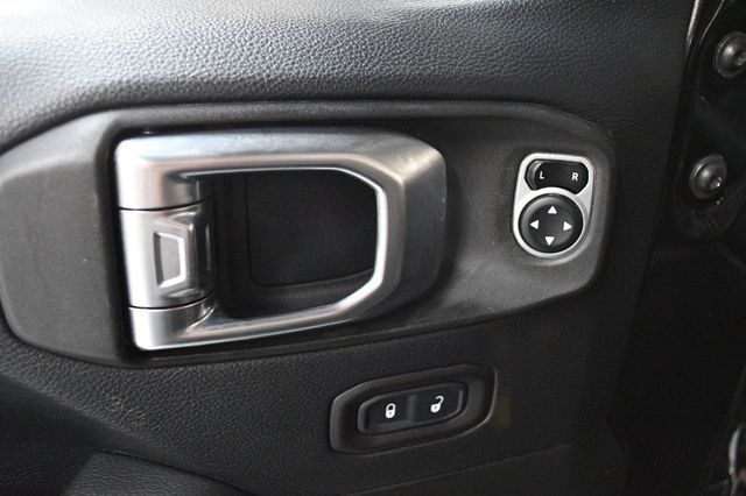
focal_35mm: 33
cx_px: 373
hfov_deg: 57.2
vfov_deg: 39.9
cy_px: 248
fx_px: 683
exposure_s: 1/60
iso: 6400
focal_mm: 22
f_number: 4
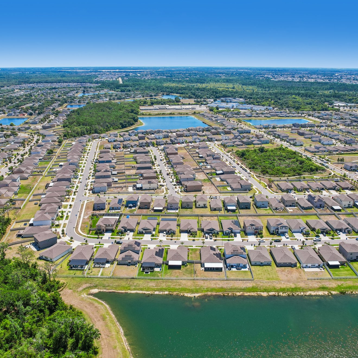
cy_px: 183
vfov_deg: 55.6
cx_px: 182
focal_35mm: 29
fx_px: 339
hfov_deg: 55.6
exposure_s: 1/2500
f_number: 2.8
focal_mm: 8.4
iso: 140
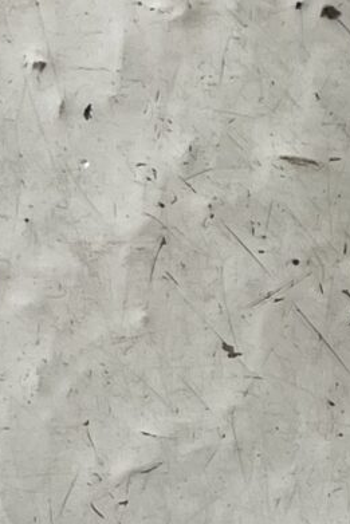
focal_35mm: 177
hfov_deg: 6.7
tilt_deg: -79.7
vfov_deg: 11.6
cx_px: 1181
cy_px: 247
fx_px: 2579
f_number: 1.6
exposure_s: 1/139
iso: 32
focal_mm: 5.1
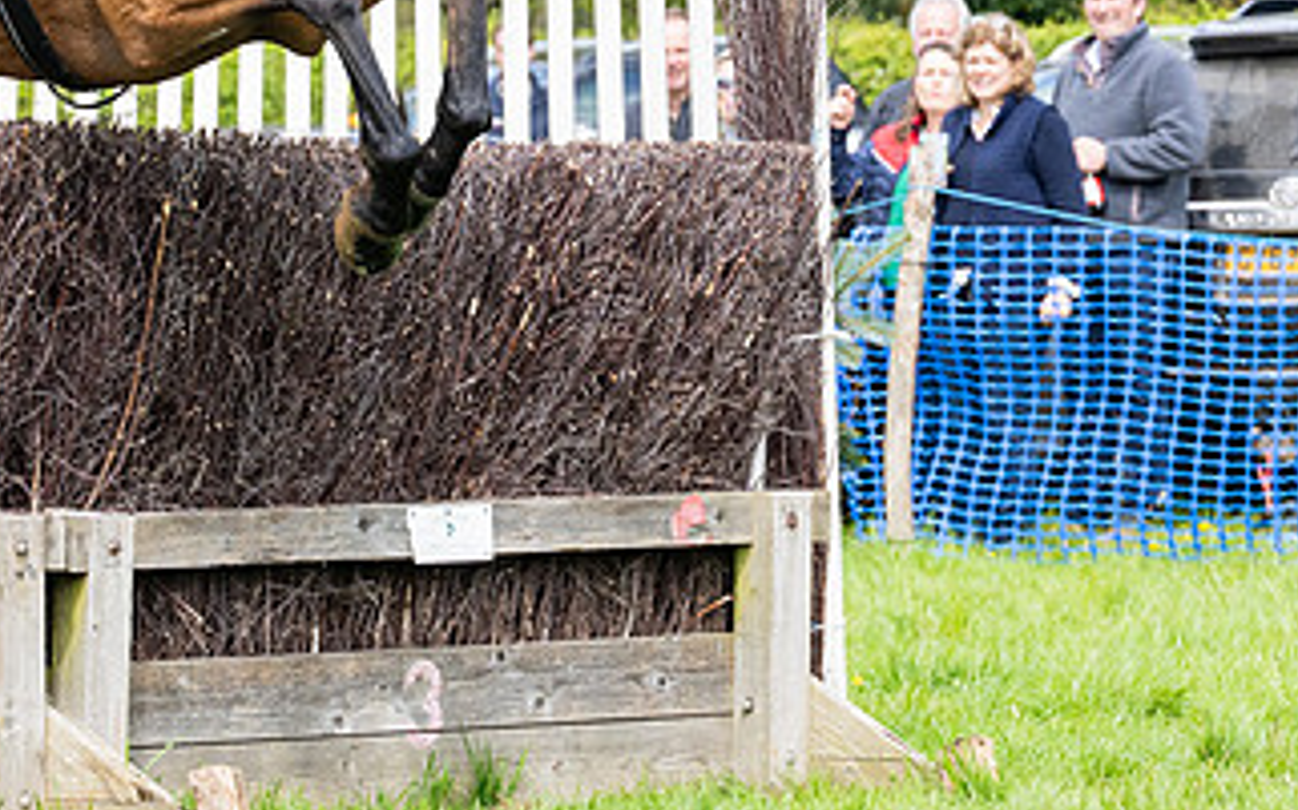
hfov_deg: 7.4
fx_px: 10008
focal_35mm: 283
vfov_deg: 4.6
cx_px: 122
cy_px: -177
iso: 640
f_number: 4
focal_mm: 77
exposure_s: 1/2500
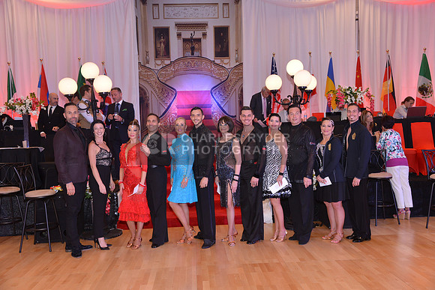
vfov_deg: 37.9
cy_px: 145
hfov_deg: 54.4
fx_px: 423
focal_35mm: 35
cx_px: 218
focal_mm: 35
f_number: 5
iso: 1600
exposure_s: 1/250
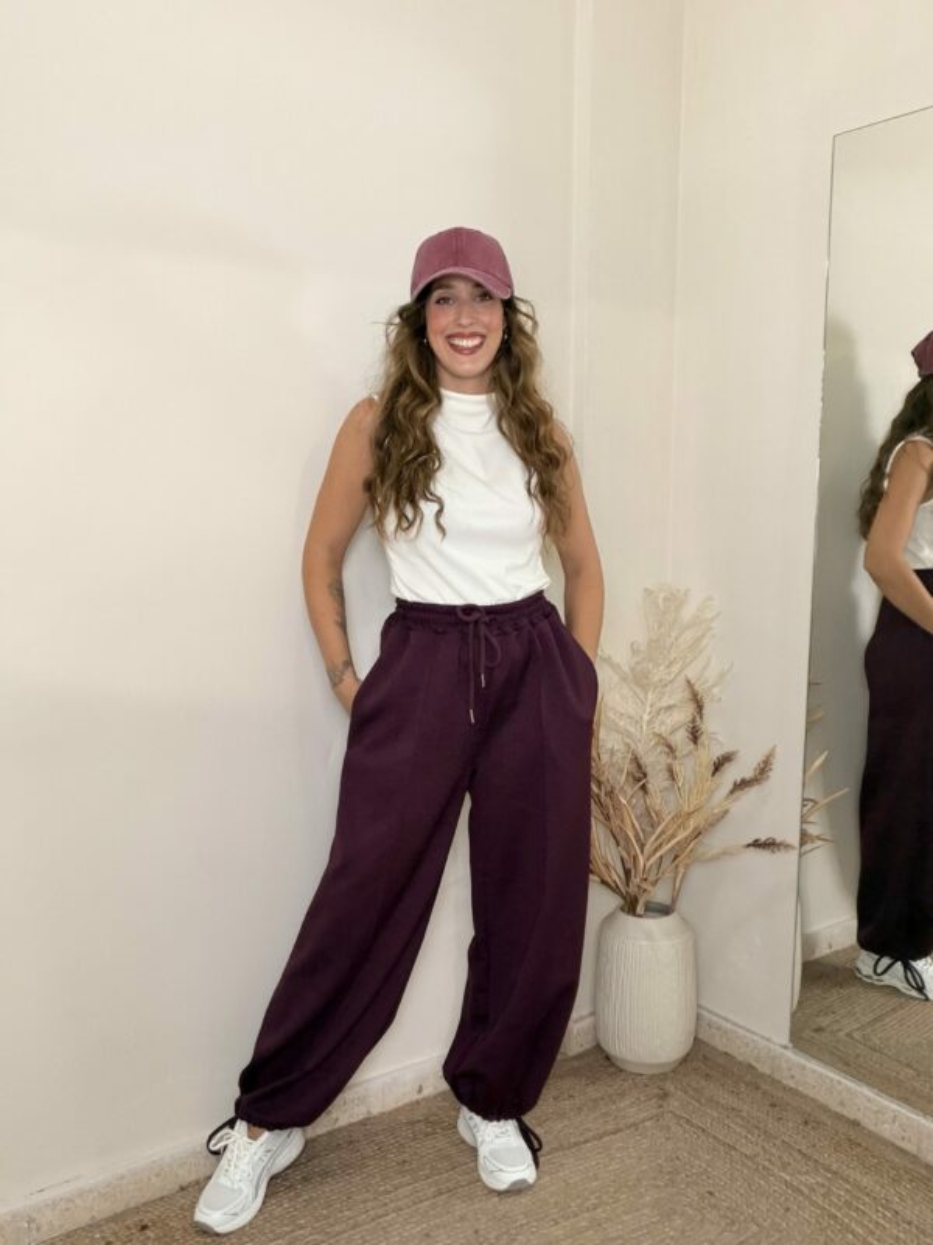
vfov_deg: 60.0
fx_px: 1078
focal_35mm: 30
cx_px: 466
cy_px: 622
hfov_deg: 46.8
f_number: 1.9
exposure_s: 1/60
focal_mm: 2.71
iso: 160
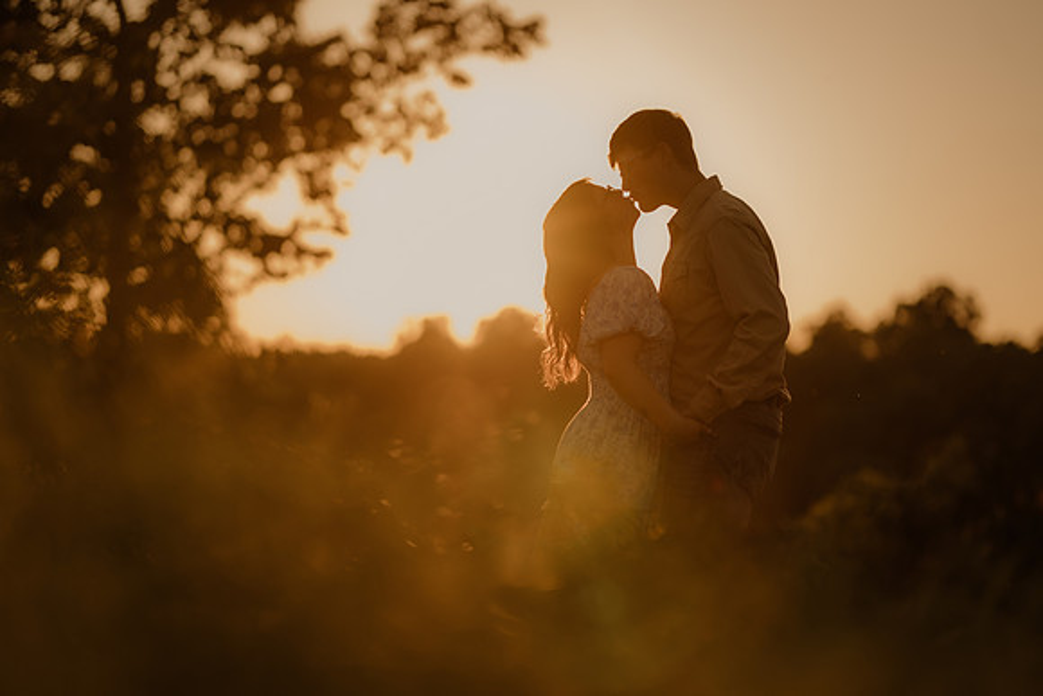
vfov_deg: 16.1
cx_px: 522
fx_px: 2463
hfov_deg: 23.9
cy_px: 348
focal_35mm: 85
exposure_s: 1/4000
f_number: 1.6
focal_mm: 85
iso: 200
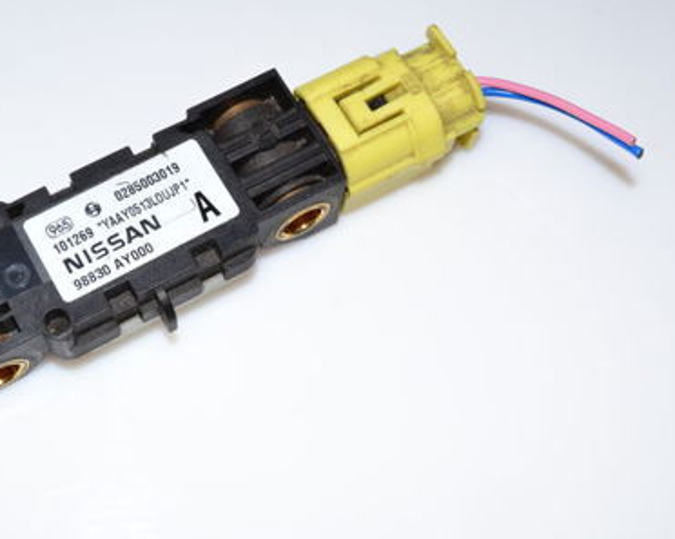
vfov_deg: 24.1
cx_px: 263
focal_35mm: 63
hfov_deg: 30.0
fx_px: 1258
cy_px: 187
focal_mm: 26
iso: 400
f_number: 18
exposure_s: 1/200
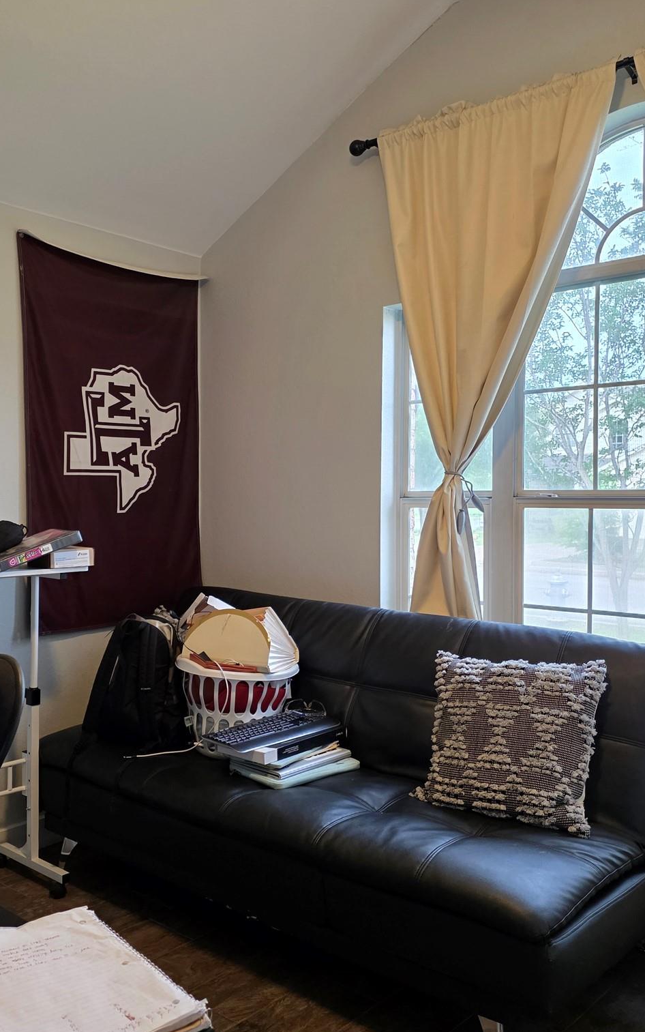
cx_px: 235
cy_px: 517
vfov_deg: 58.1
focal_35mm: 33
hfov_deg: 38.0
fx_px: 928
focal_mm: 6.25
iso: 640
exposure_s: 1/120
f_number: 1.7
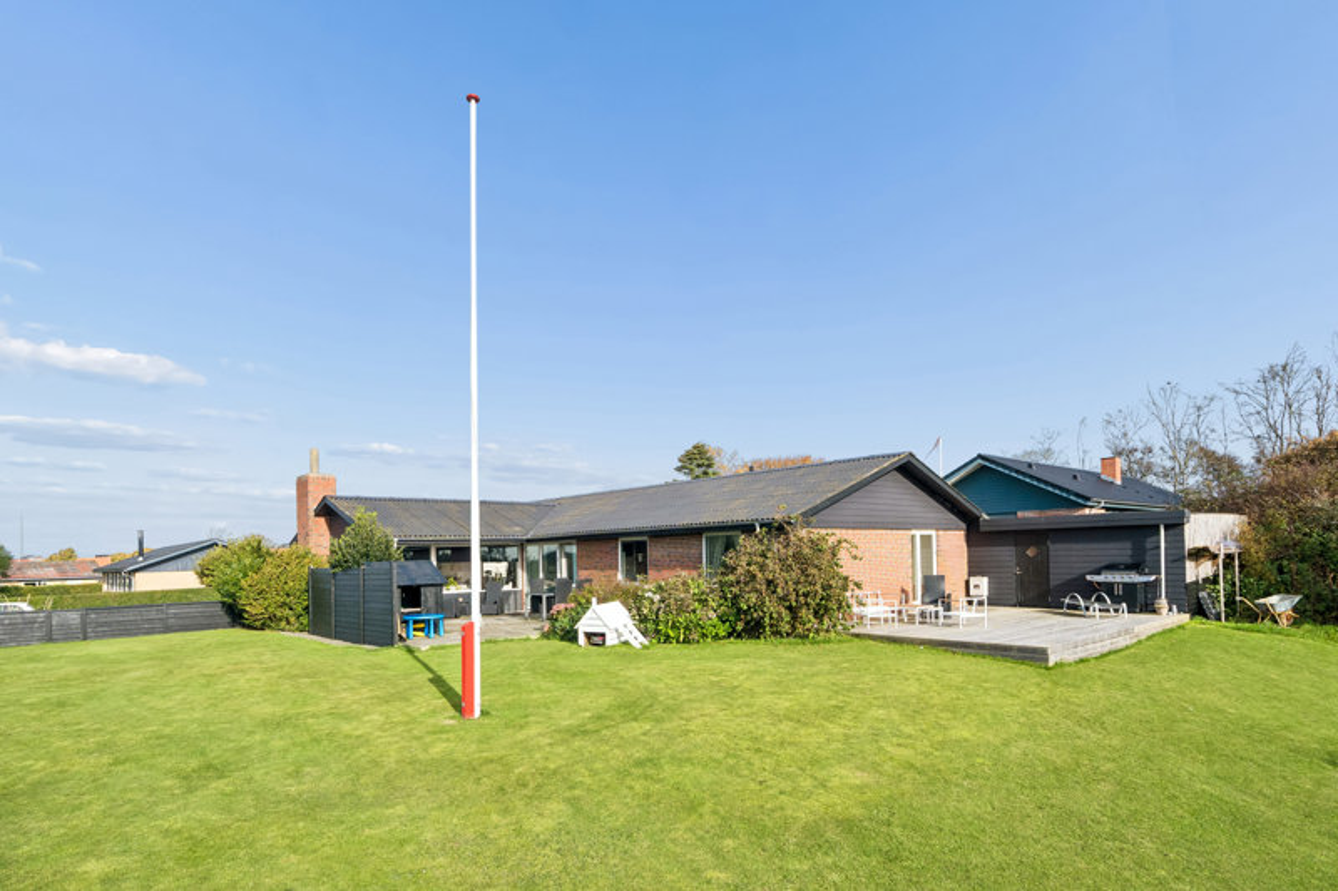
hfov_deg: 86.9
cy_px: 446
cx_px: 669
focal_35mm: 19
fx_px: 706
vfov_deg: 64.5
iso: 640
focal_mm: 19
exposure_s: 1/1250
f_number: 8
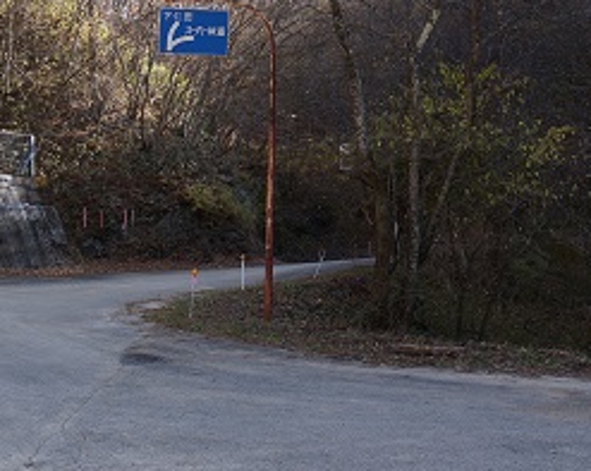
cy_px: 172
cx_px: 127
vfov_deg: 28.7
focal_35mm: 52
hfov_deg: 34.7
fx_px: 916
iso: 100
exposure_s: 1/80
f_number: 5.6
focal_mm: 19.2
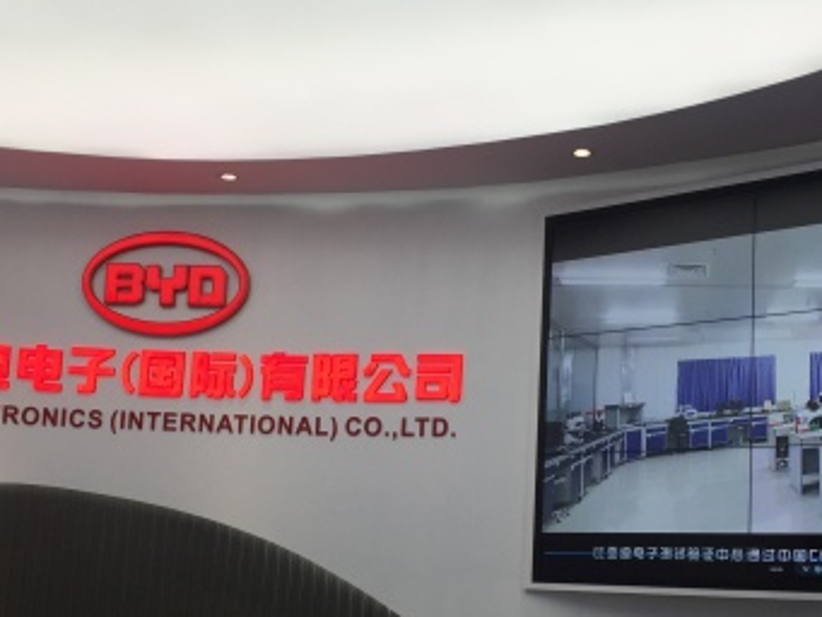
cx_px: 410
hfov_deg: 37.5
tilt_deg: +7.1
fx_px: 1211
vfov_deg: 28.1
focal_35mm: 51
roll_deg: -5.2
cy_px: 472
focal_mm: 4.15
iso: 32
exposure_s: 1/216
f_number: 2.2
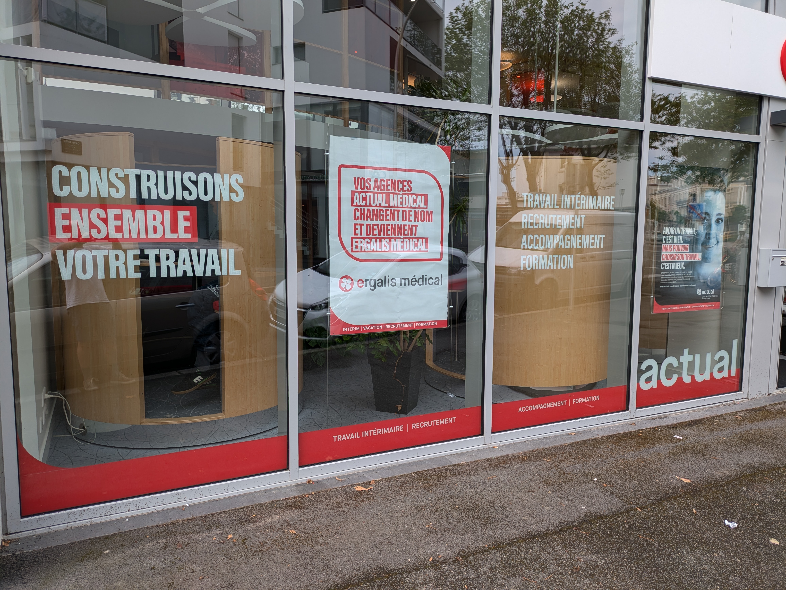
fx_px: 568
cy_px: 295
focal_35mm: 25
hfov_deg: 69.4
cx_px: 393
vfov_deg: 54.9
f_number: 1.89
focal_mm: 5.43
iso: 39
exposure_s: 1/560
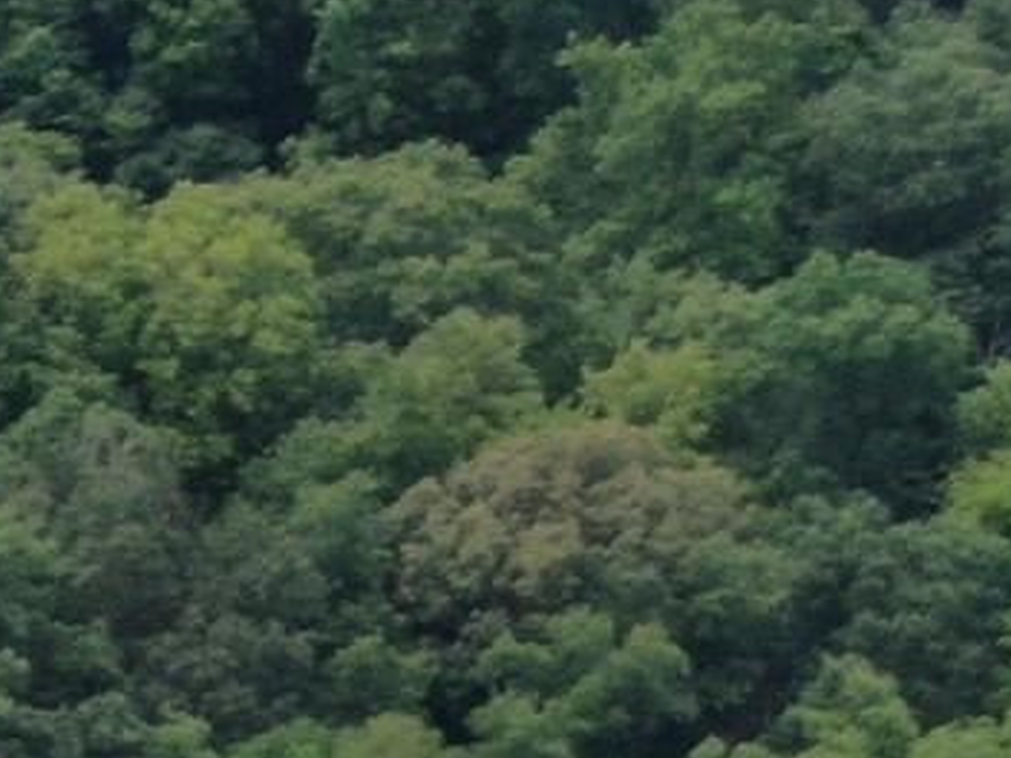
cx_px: -1512
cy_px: 1822
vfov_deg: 5.1
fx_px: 8175
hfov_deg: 6.7
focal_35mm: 280
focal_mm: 8.6
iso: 100
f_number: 3.8
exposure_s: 1/400
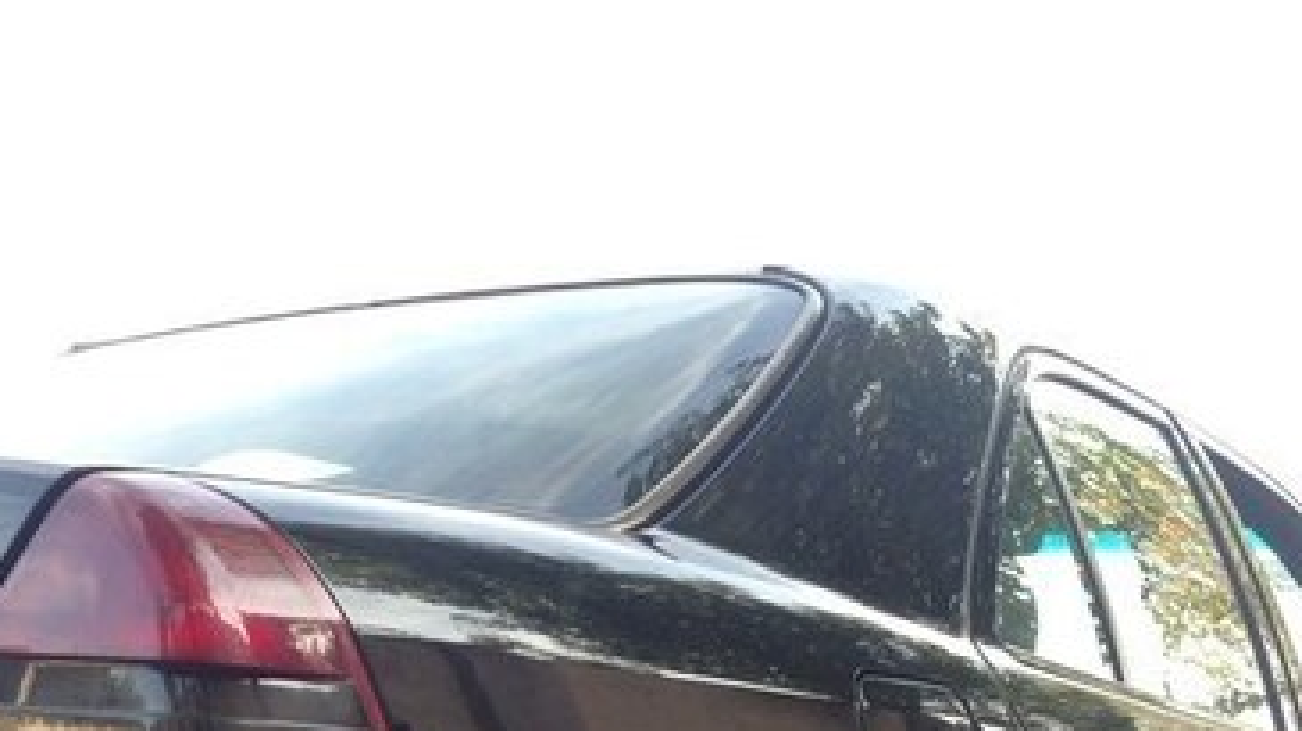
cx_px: 485
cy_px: 861
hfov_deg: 32.2
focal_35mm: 65
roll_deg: -1.0
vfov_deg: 17.7
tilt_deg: +0.4
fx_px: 2243
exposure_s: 1/140
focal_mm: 4.12
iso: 50
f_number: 2.4
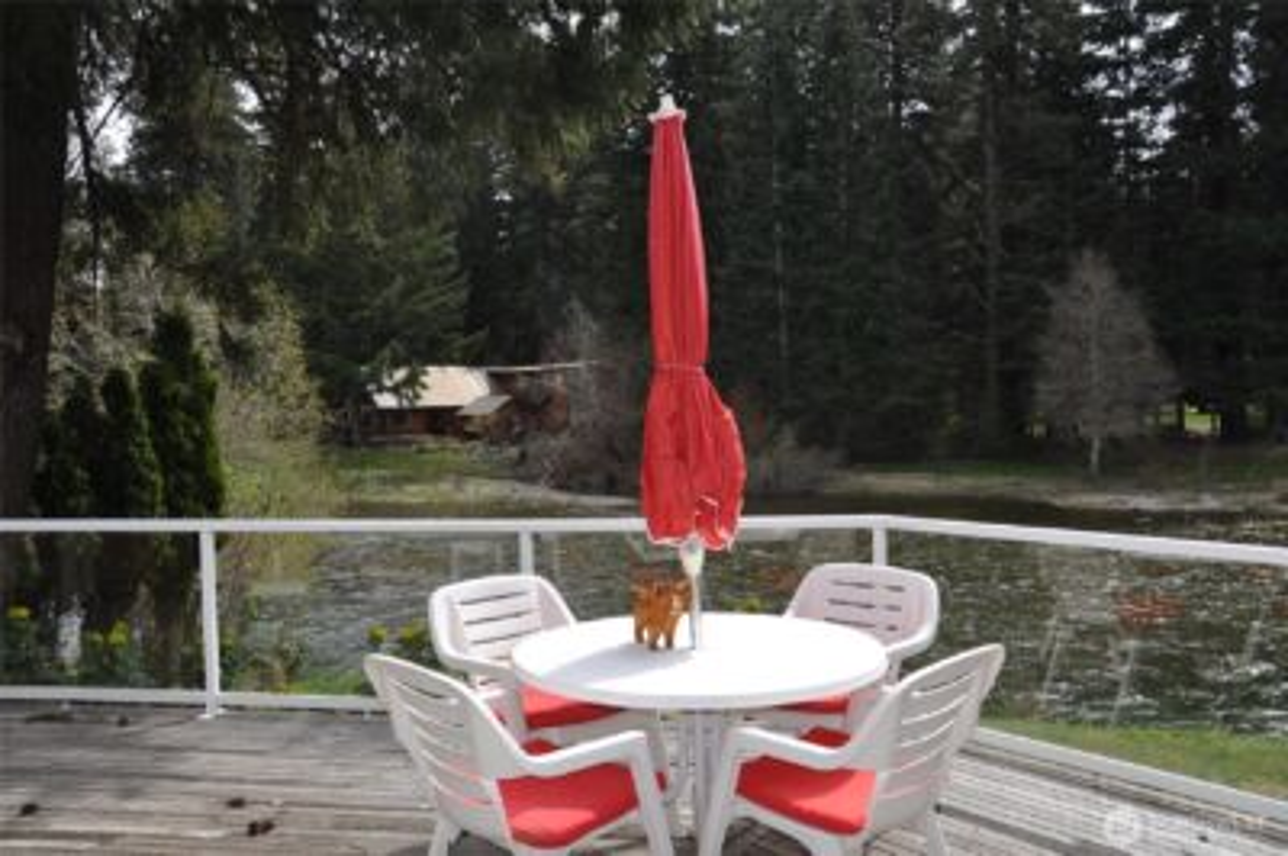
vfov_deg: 43.5
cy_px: 428
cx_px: 644
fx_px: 1072
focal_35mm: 30
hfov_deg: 62.0
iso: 200
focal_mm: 20
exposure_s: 1/200
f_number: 11
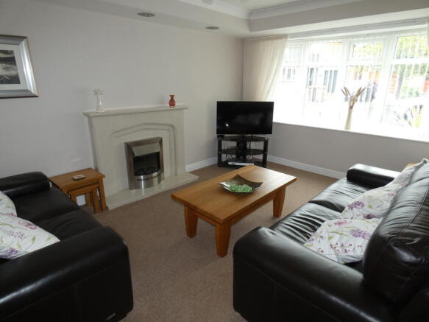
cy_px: 161
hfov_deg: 81.8
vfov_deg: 66.0
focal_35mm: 20
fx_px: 248
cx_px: 214
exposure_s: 1/60
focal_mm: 3.6
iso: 200
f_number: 2.8
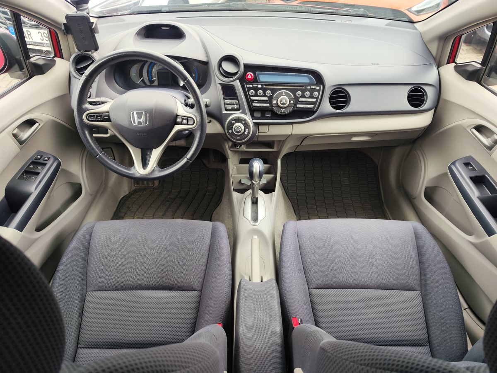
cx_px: 248
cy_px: 186
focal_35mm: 23
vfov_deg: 58.9
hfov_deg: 73.9
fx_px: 330
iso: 109
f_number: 1.69
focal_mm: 7.01
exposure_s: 1/100
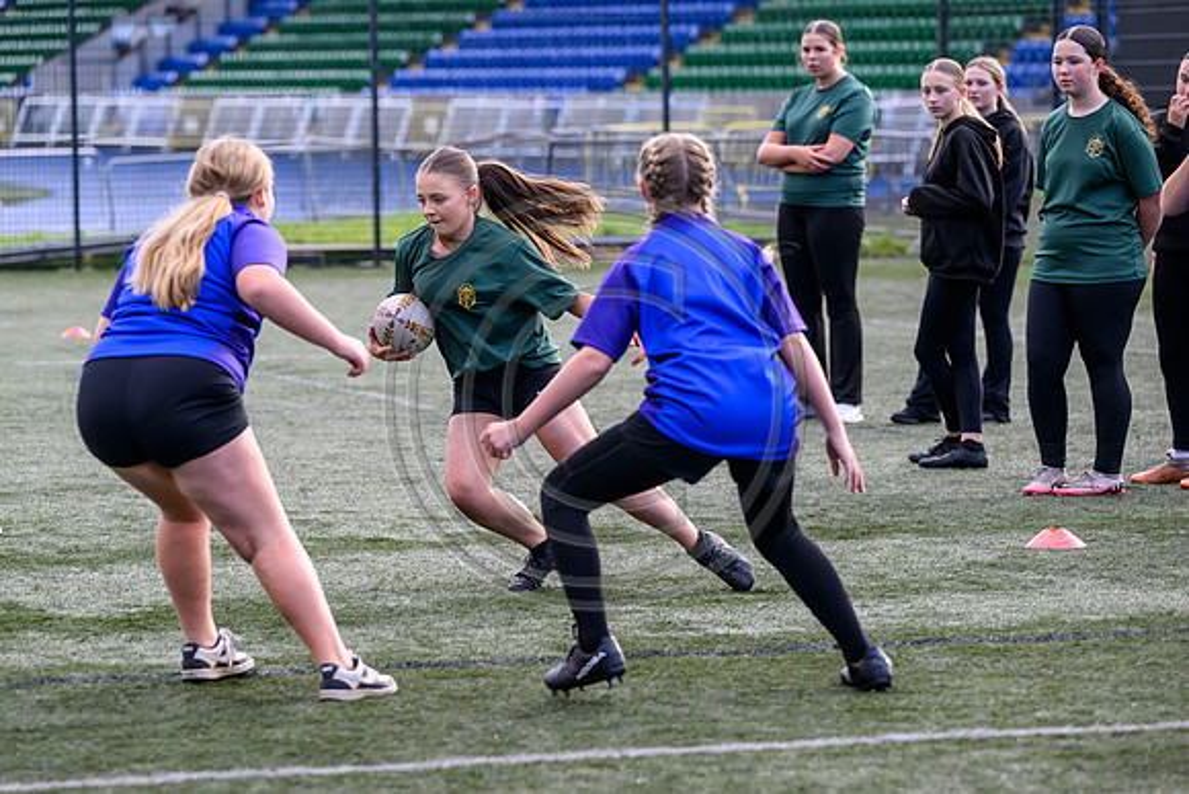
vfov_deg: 8.9
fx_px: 5120
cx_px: 594
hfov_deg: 13.2
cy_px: 397
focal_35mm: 155
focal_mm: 155
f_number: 4.5
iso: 1600
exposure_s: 1/1600
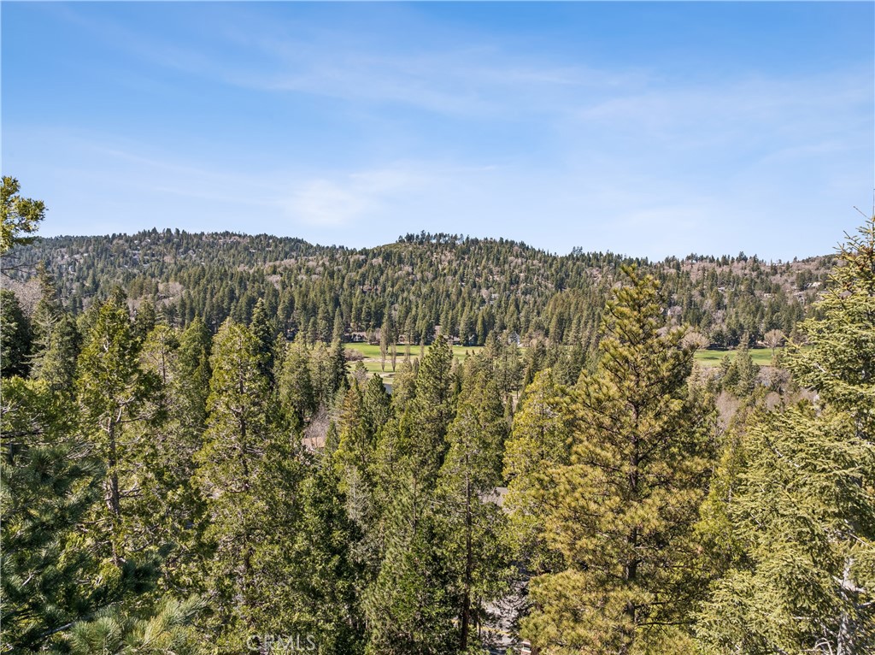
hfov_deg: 71.6
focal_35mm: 24
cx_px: 438
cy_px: 328
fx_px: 606
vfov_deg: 56.7
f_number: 2.8
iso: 110
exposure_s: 1/80
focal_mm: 12.3
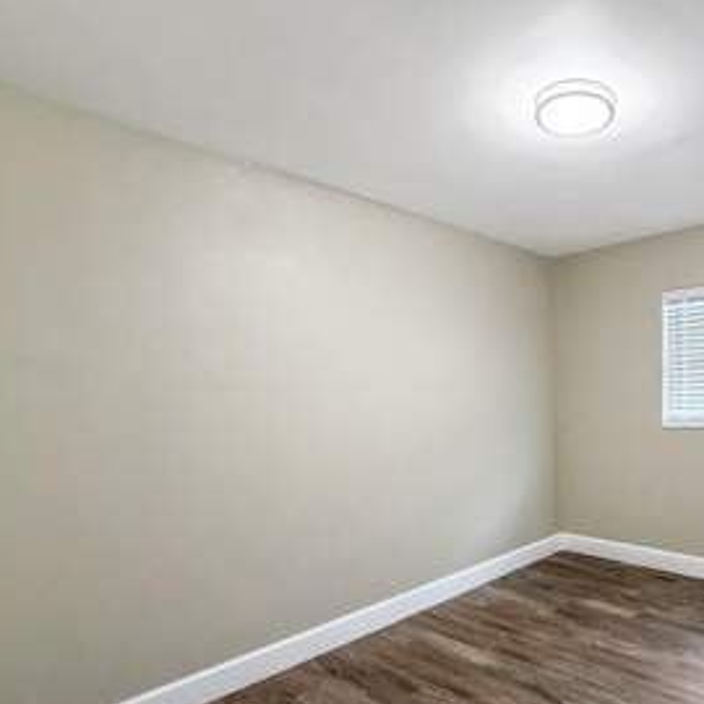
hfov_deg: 63.9
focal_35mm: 22
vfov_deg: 68.9
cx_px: 558
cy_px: 422
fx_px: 506
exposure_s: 1/60
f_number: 2.2
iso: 320
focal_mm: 2.22
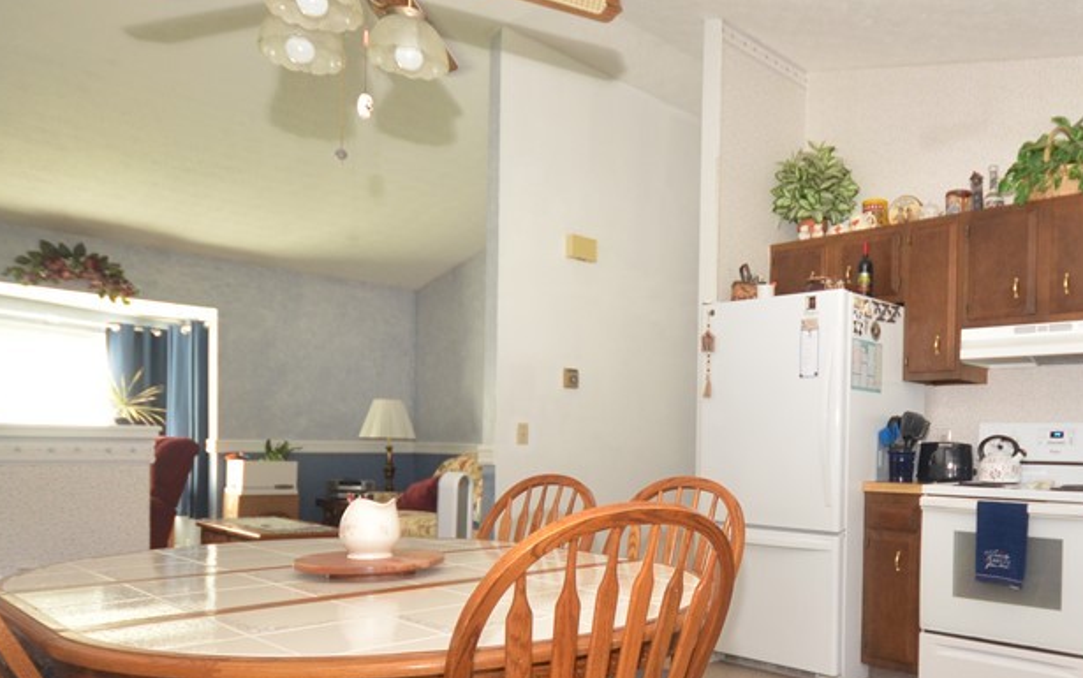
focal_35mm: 27
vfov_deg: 45.7
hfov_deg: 64.7
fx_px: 797
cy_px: 424
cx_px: 797
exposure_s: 1/60
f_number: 4
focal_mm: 10
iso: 800
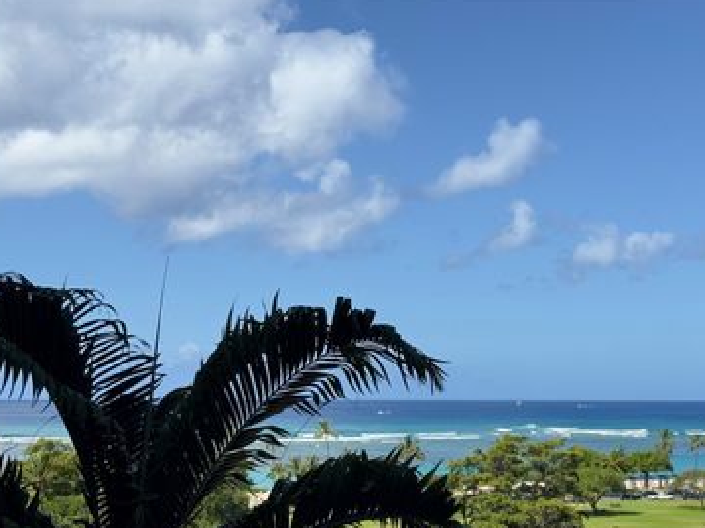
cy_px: 357
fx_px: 1364
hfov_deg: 29.0
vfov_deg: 21.8
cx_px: 341
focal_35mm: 67
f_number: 1.78
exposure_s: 1/4566
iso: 64
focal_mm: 6.86
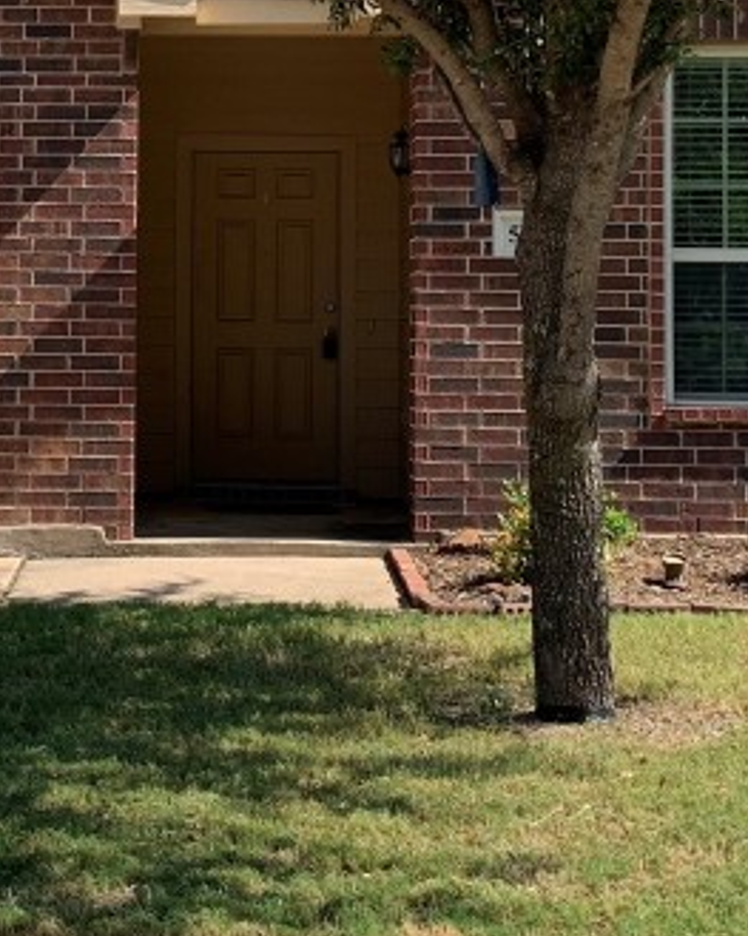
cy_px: 222
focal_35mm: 79
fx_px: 2187
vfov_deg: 23.9
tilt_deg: +1.8
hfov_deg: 19.1
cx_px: 82
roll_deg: -1.3
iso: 25
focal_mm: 4.25
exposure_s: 1/1266
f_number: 1.8
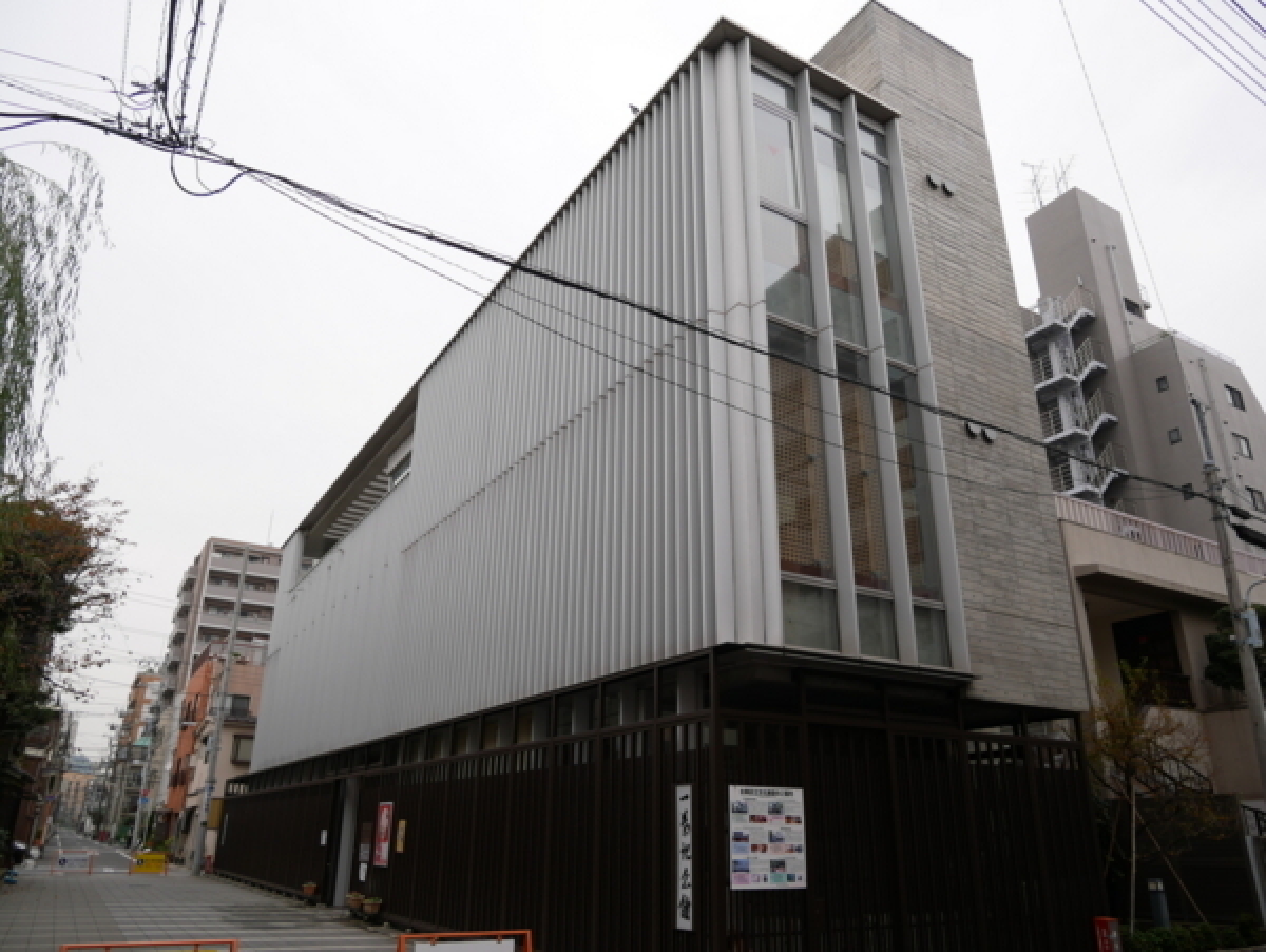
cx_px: 633
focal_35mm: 24
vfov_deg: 56.9
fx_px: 878
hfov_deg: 71.6
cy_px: 476
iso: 200
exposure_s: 1/200
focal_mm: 12
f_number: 5
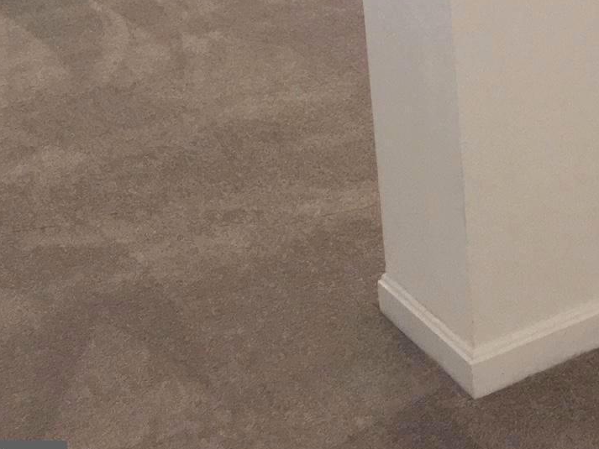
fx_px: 1419
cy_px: -126
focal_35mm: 82
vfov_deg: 17.0
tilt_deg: -11.8
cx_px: 707
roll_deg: +1.4
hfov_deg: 22.1
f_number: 2.2
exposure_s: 1/30
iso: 50
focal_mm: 4.15
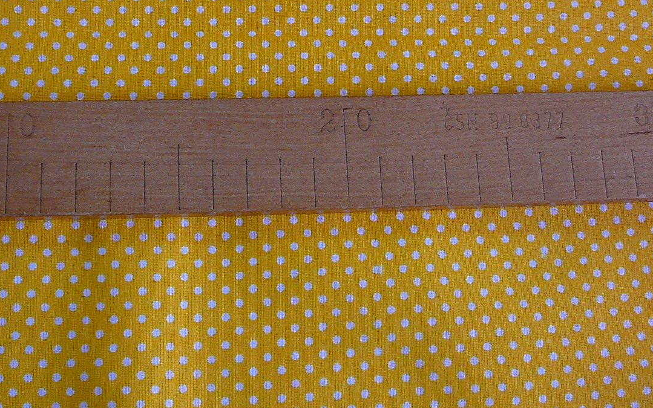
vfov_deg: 23.2
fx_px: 979
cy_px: 77
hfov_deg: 36.8
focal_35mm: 55
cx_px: 287
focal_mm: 5.2
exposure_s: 1/40
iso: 160
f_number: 2.8
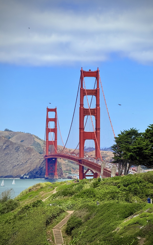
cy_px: 122
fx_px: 854
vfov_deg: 16.3
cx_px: 89
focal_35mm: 128
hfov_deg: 10.2
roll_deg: -0.5
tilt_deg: +0.5
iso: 50
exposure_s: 1/1969
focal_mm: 15.66
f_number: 2.8
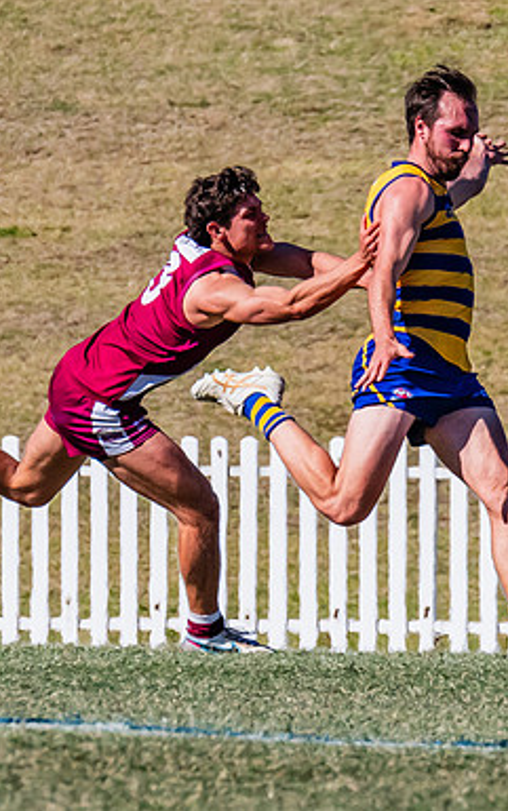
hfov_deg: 0.9
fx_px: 32438
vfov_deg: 1.4
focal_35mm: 1466
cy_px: 306
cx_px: 555
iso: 800
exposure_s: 1/1600
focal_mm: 420
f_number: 13
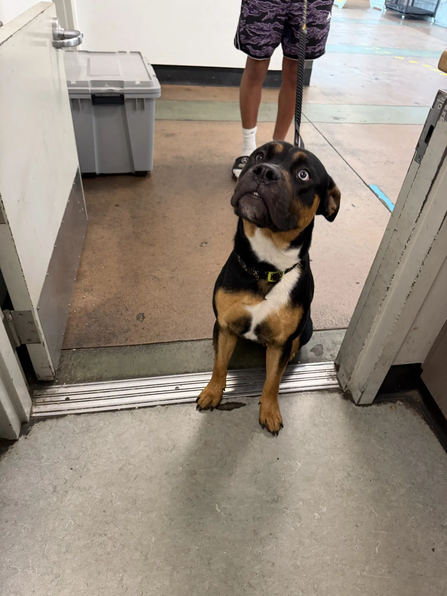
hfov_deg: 56.8
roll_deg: -4.7
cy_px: 298
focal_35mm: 24
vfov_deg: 71.6
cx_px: 224
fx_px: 413
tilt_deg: -41.9
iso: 250
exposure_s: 1/60
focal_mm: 6.76
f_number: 1.78
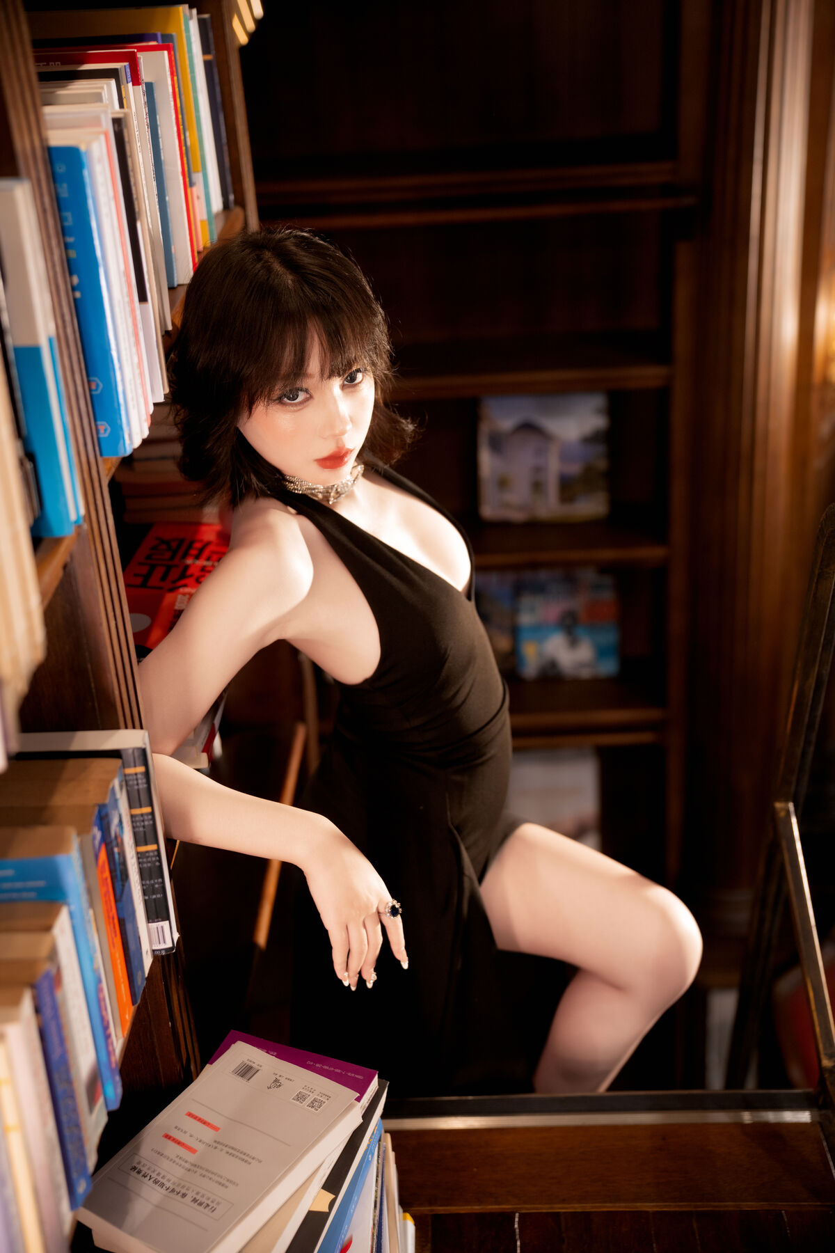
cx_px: 418
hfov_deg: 29.9
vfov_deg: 43.6
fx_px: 1566
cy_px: 626
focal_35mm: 45
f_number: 2.5
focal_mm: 45
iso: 800
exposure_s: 1/160
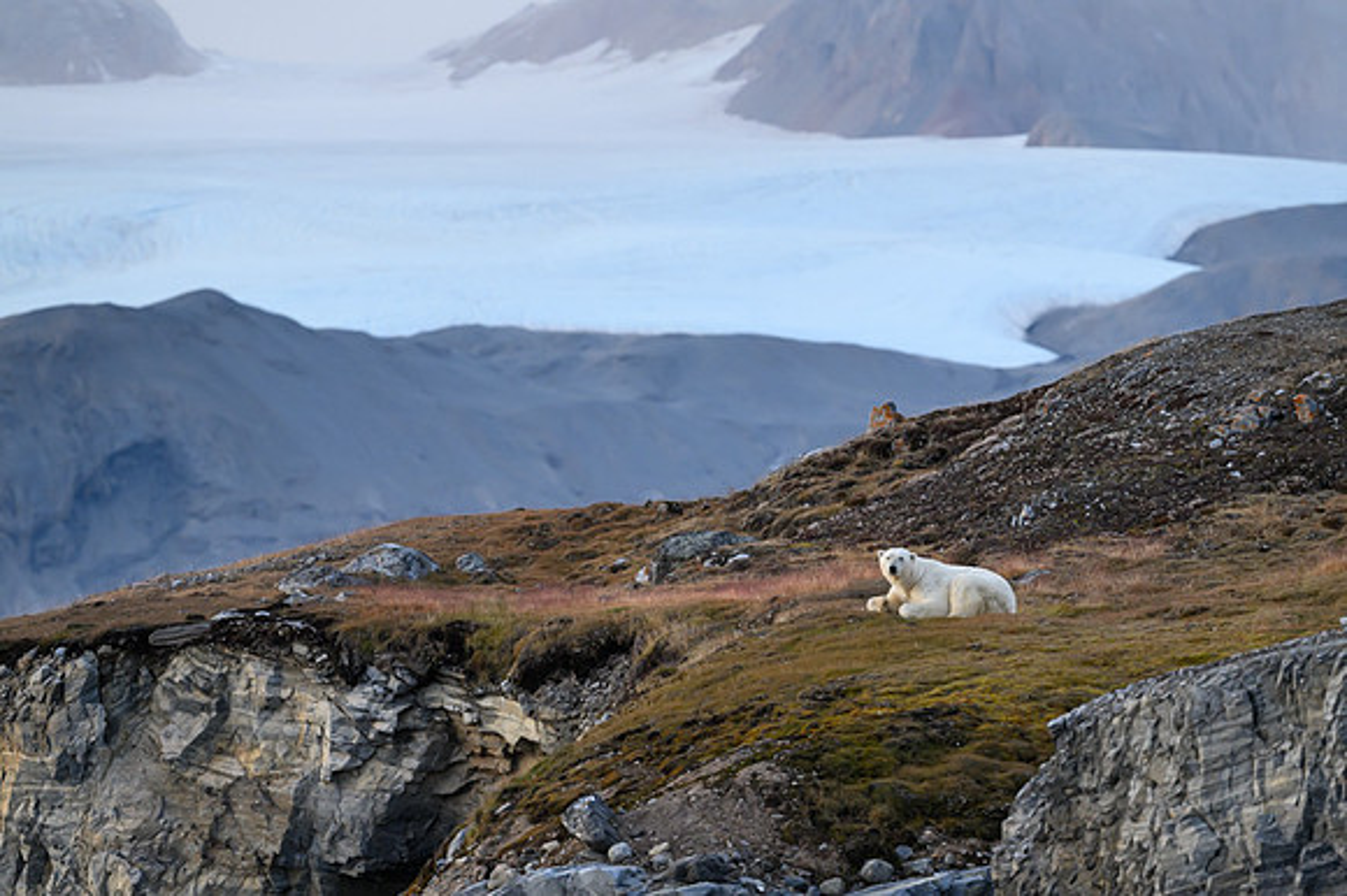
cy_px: 448
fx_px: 14958
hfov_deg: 5.2
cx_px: 674
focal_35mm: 400
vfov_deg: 3.4
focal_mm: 400
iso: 2500
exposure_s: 1/2000
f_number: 5
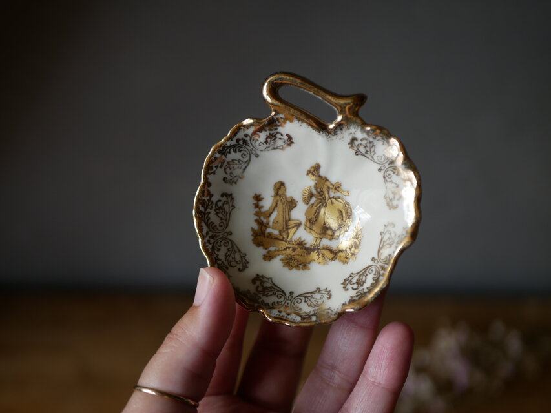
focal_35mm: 50
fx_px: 796
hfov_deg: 38.2
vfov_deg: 29.1
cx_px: 276
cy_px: 206
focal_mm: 25
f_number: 2
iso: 200
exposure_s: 1/160
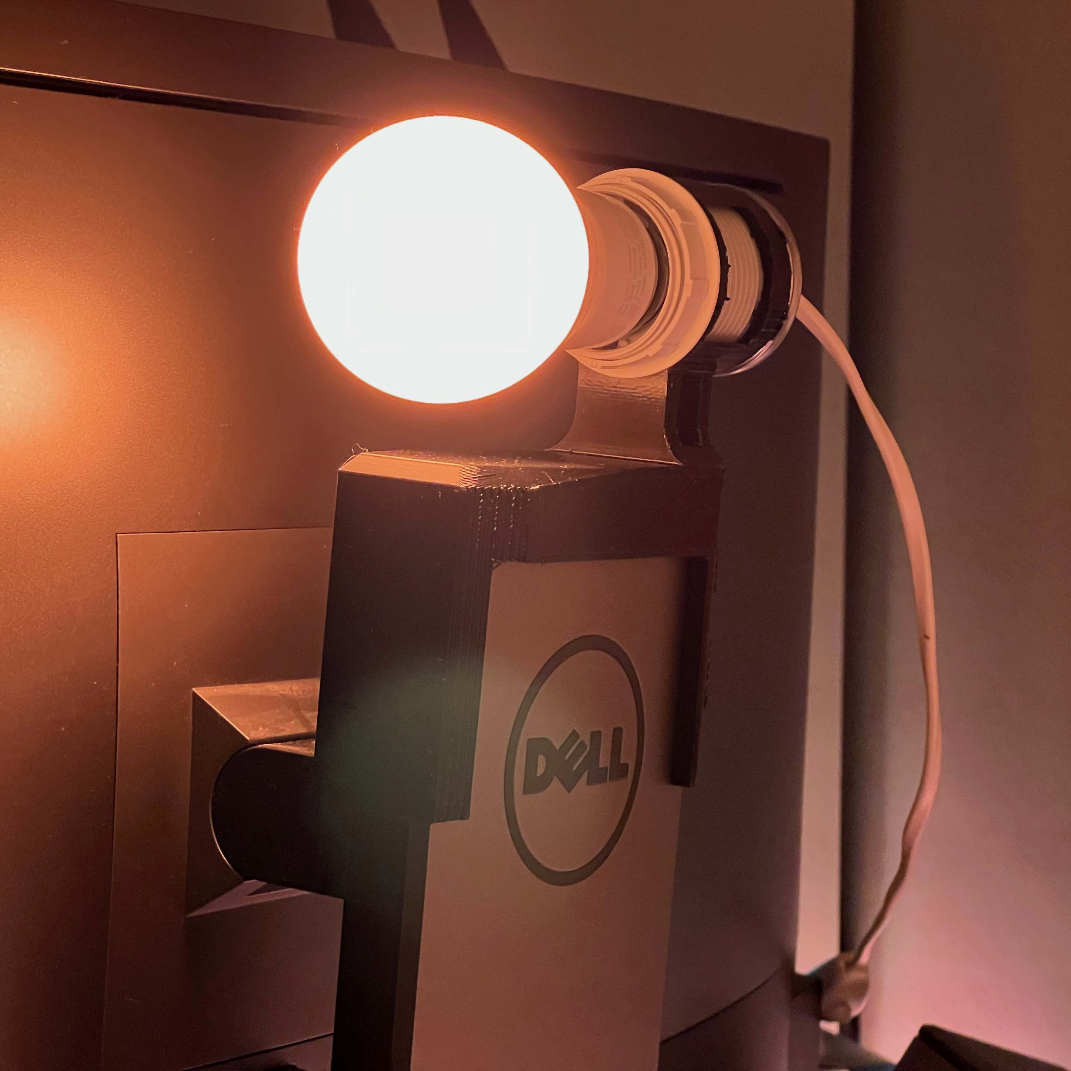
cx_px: 462
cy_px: 534
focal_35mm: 91
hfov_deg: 19.1
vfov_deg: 19.1
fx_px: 3185
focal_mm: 9
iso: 400
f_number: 2.8
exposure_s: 1/60
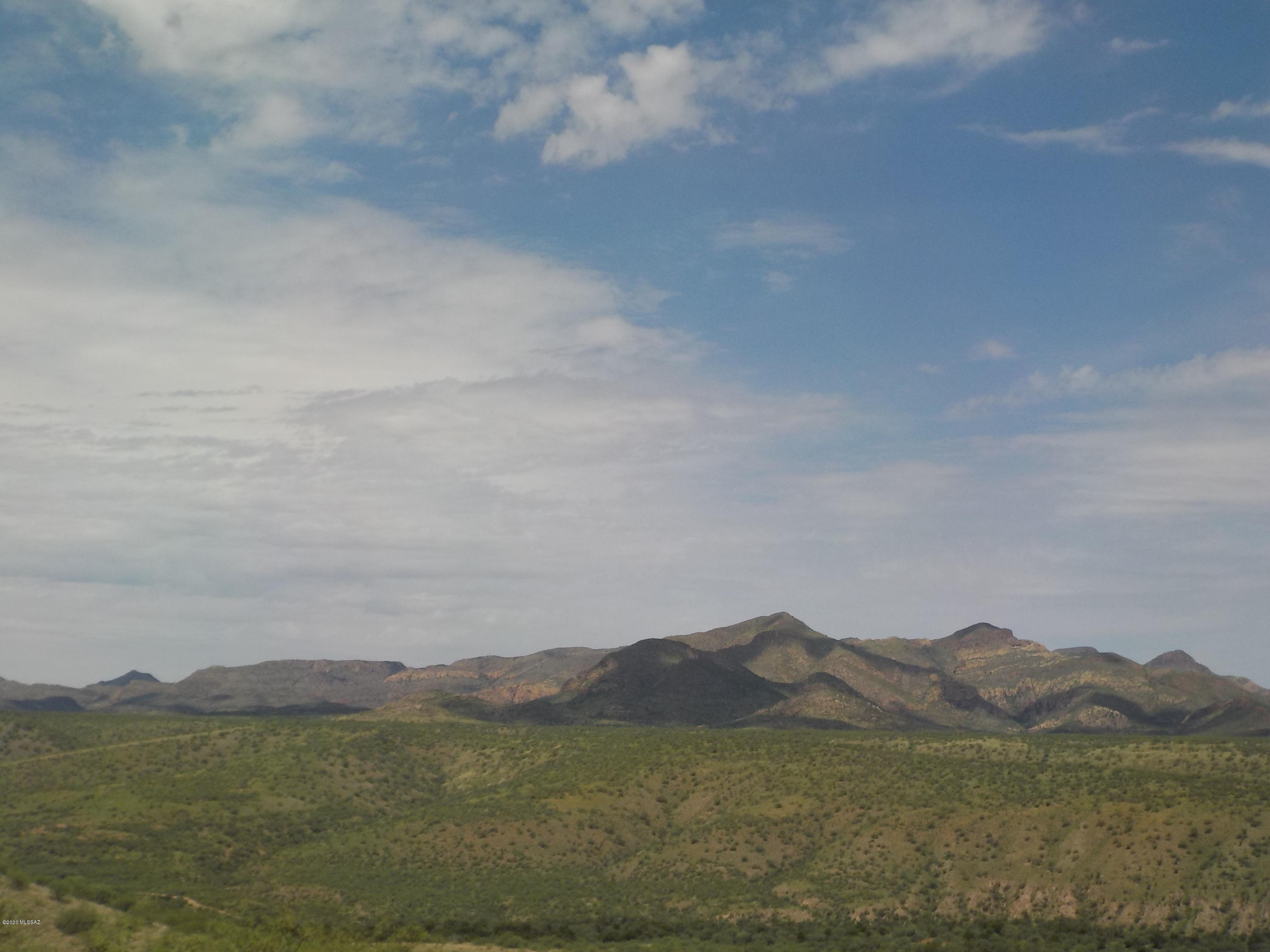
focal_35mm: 47
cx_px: 635
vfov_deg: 30.9
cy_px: 476
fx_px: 1724
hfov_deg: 40.4
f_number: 4.2
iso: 125
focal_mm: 6.4
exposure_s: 1/1250
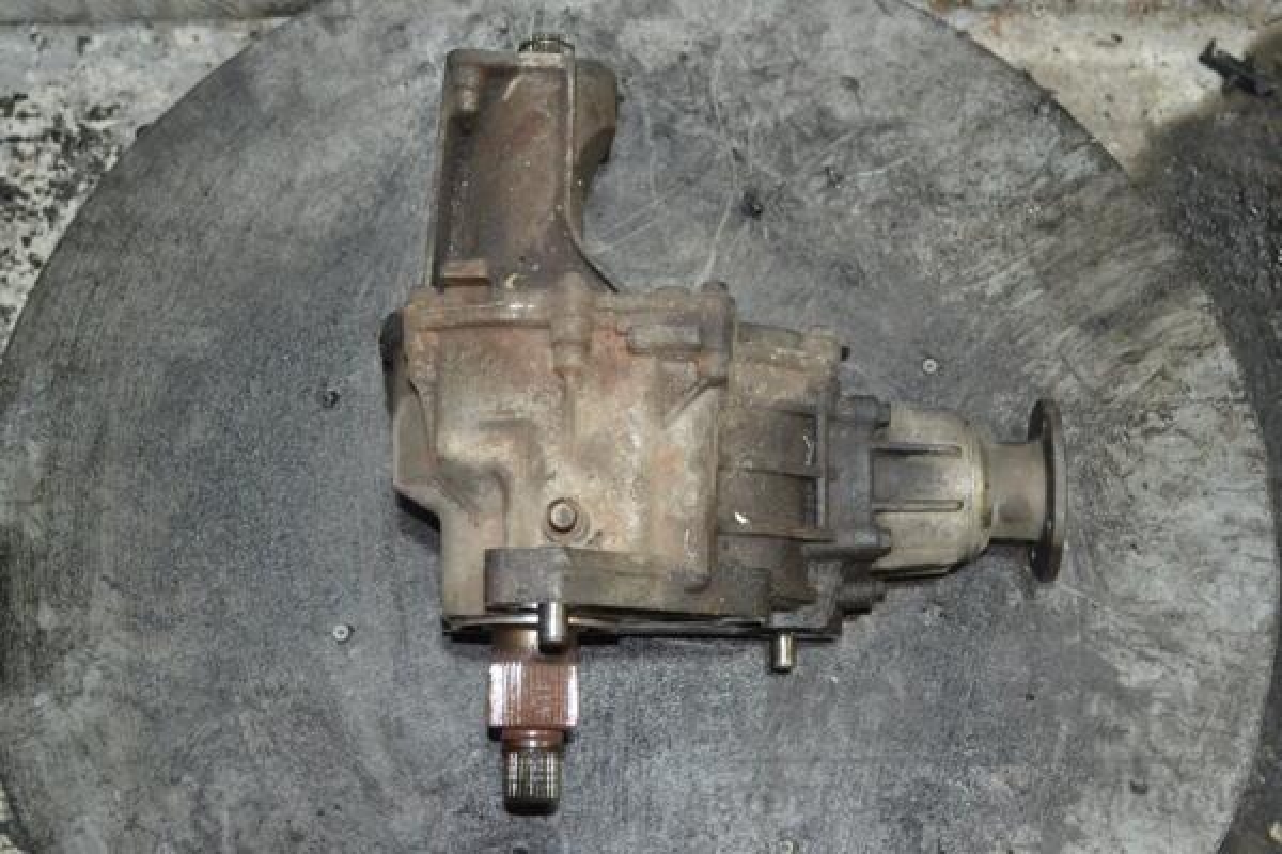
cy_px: 427
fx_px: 1869
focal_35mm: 52
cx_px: 641
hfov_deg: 37.9
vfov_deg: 25.8
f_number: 5
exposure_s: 1/60
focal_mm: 35
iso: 2000
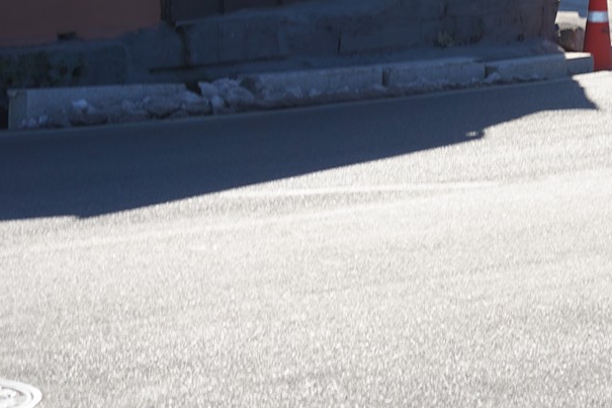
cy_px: -263
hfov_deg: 12.0
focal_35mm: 162
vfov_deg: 8.2
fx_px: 2753
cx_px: 989
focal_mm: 49
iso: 100
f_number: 11
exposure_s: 1/100
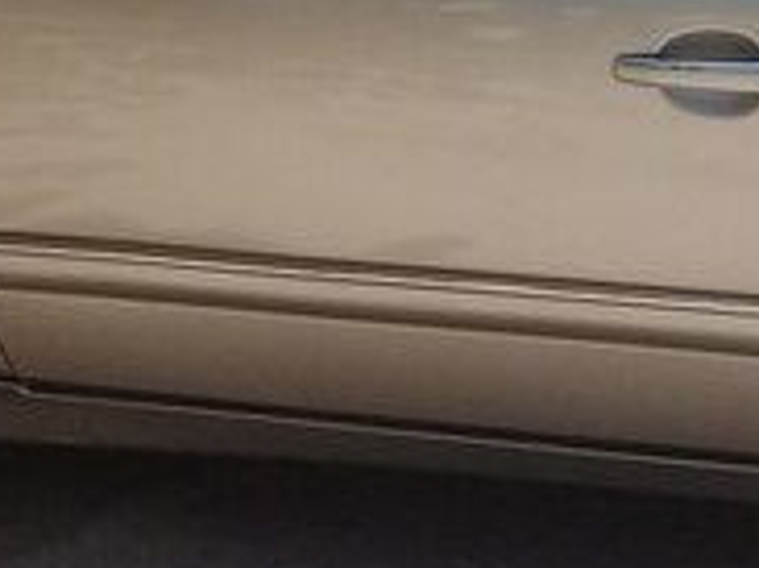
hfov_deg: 17.1
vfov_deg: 12.8
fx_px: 2454
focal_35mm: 112
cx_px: 780
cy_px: -176
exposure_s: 1/492
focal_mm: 3.3
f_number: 2.2
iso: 50
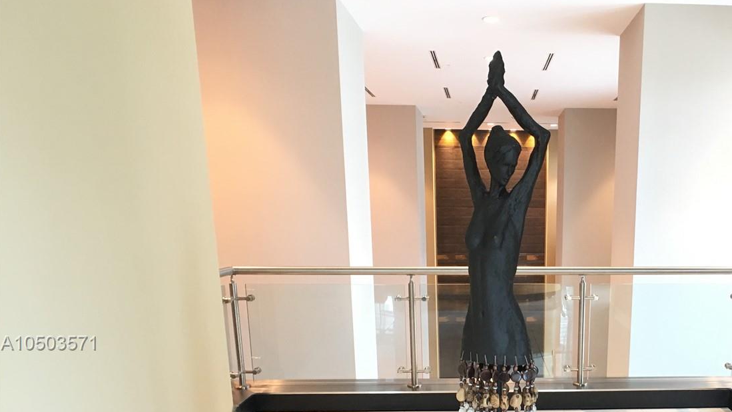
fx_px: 893
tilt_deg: -12.3
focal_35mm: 46
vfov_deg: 25.4
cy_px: 344
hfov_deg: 43.5
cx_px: 530
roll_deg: -0.4
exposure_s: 1/15
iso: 50
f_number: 2.2
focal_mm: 4.15
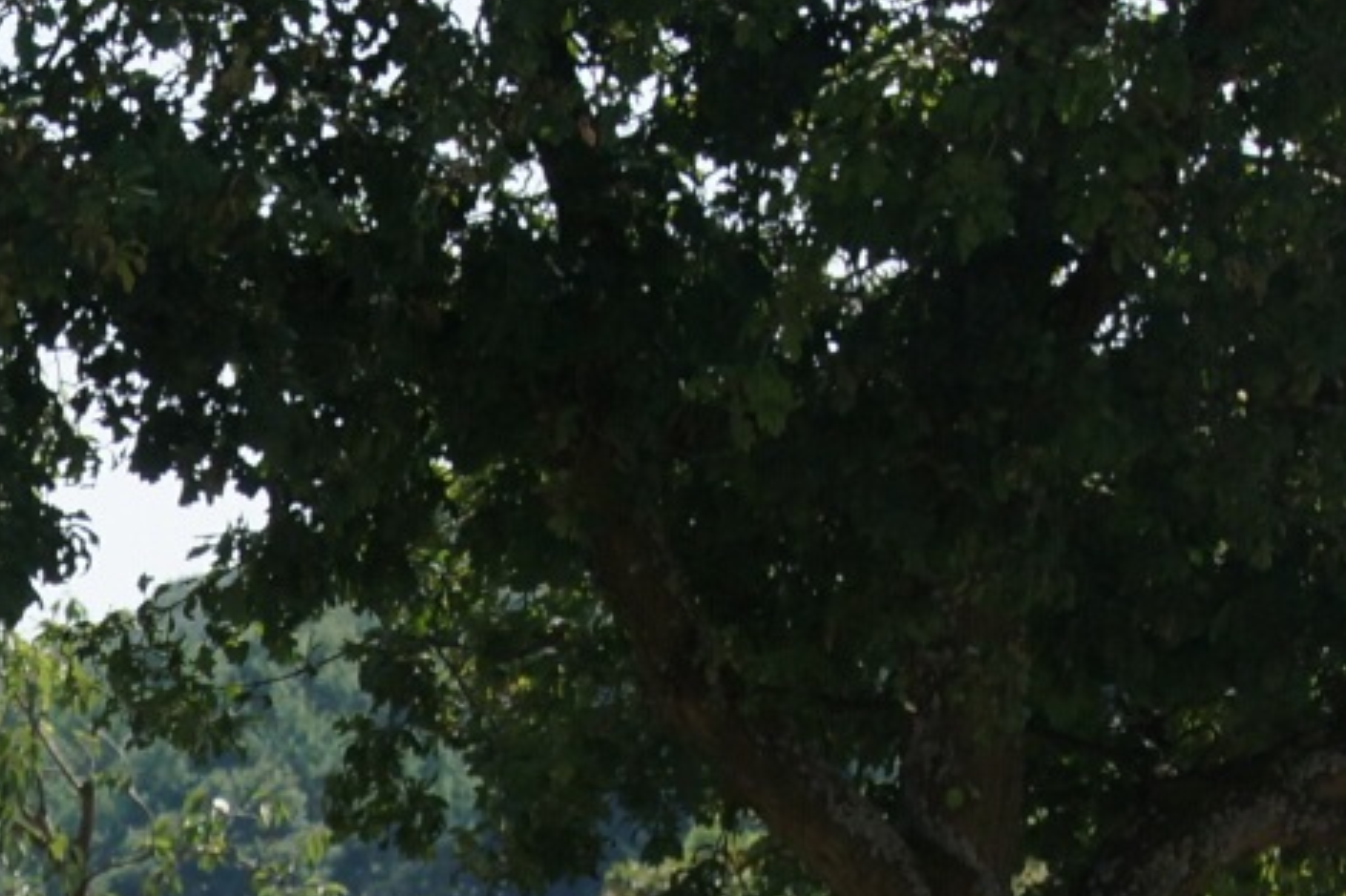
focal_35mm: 319
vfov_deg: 4.2
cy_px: 1816
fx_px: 11922
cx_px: -925
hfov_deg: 6.3
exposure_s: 1/250
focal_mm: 50
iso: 200
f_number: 9.5
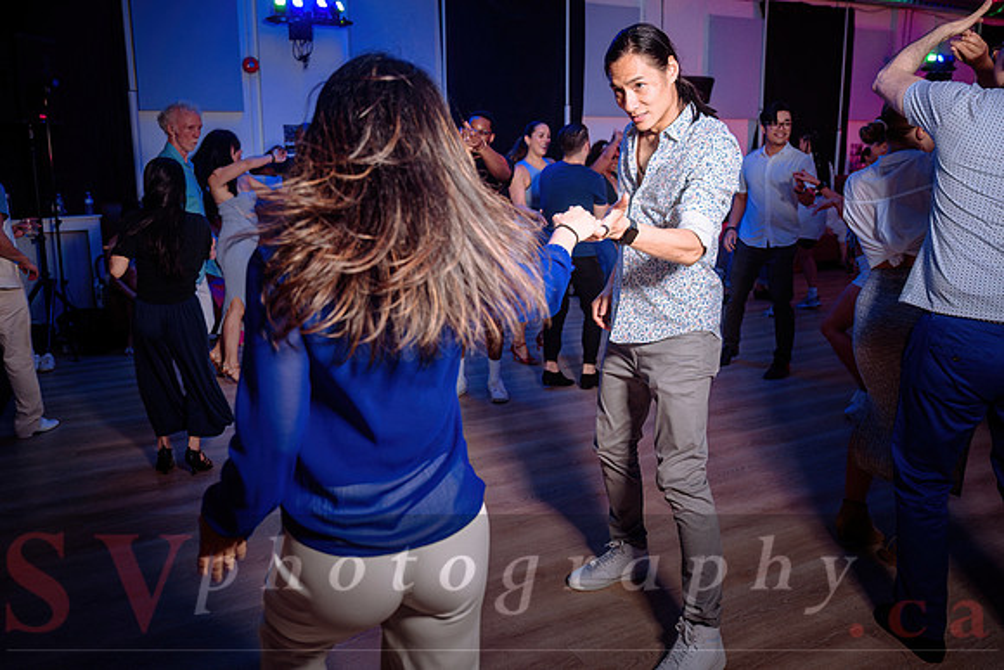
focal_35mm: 29
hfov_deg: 63.9
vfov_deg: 45.3
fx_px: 802
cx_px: 449
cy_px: 307
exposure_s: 1/100
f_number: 2.8
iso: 800
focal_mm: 26
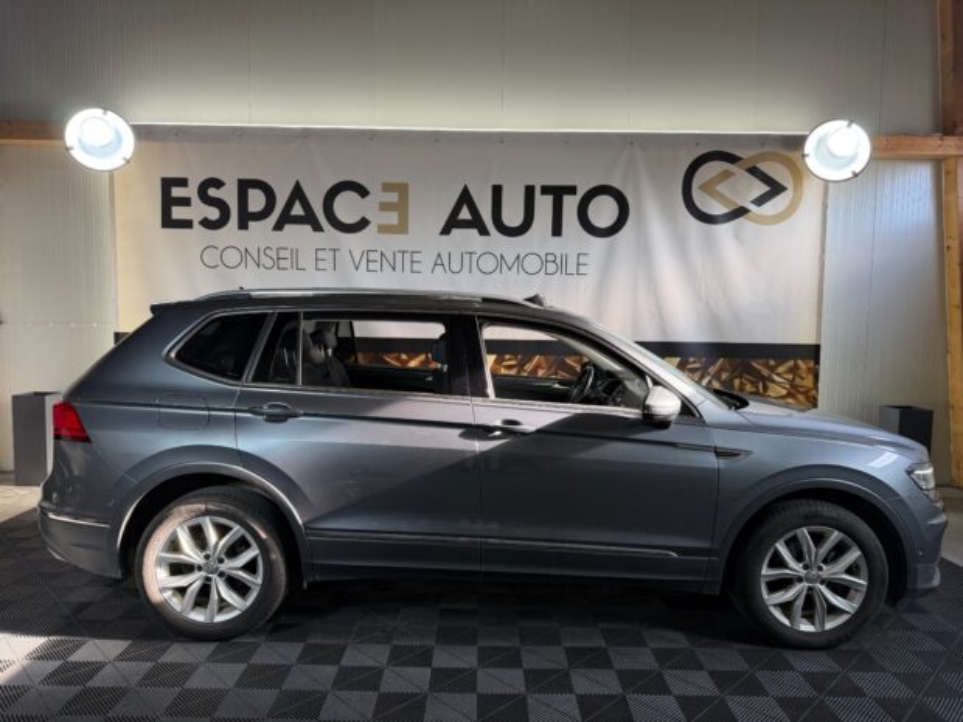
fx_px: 668
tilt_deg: -4.3
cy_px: 361
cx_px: 482
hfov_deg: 71.6
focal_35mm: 24
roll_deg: -0.9
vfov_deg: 56.8
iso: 125
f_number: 1.78
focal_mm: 6.76
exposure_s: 1/100
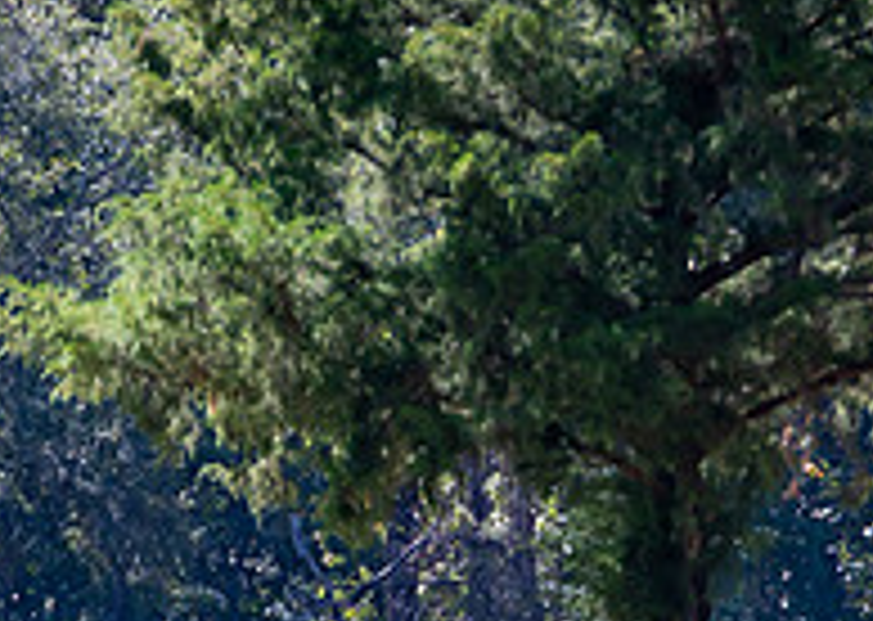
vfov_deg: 1.7
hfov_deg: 2.4
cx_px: 269
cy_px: 568
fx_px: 20550
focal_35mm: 830
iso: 100
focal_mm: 190
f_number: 2.8
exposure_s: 1/1250
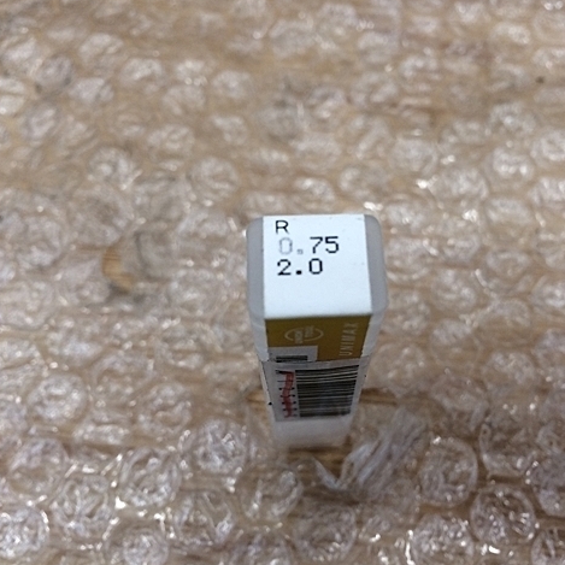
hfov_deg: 47.1
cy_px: 281
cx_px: 324
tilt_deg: -66.7
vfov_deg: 47.2
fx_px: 646
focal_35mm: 35
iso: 64
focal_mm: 4.15
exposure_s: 1/30
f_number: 2.2
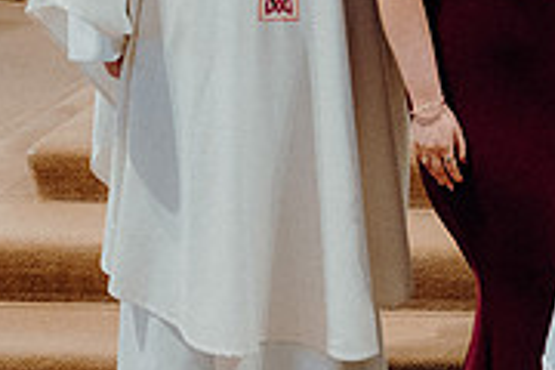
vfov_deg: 11.7
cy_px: -14
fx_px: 1788
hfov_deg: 16.9
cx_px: 672
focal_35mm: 116
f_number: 3.5
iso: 2500
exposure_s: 1/160
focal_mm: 24
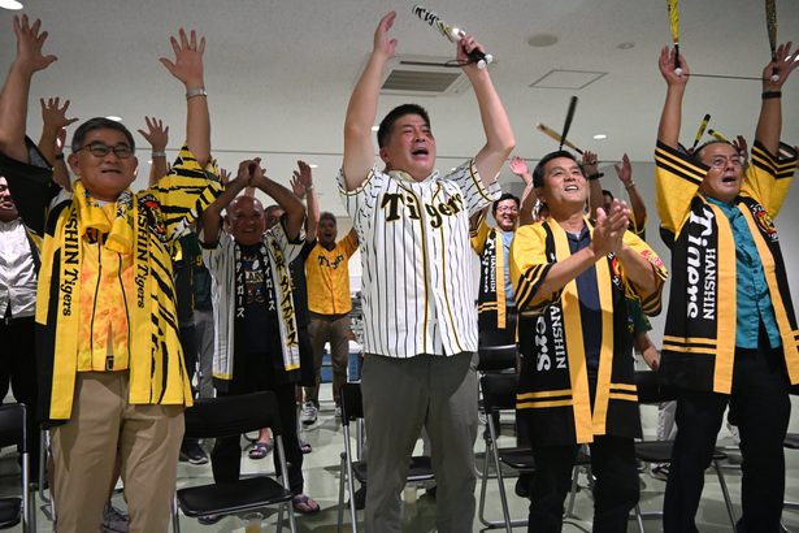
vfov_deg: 44.6
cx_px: 400
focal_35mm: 29
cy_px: 266
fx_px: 649
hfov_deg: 63.2
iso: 3200
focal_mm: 19.5
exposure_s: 1/250
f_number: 3.5
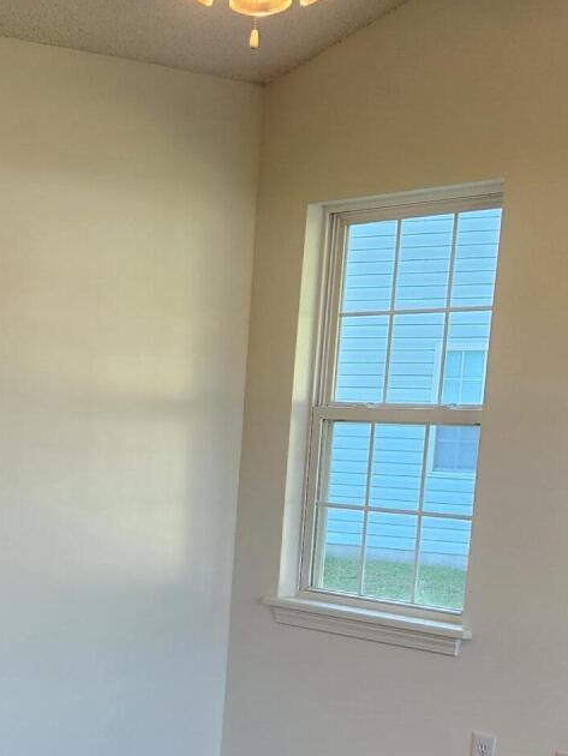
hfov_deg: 19.3
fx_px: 1596
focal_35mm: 73
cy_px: 652
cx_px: -59
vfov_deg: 26.0
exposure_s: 1/120
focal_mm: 5.4
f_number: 1.8
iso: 80
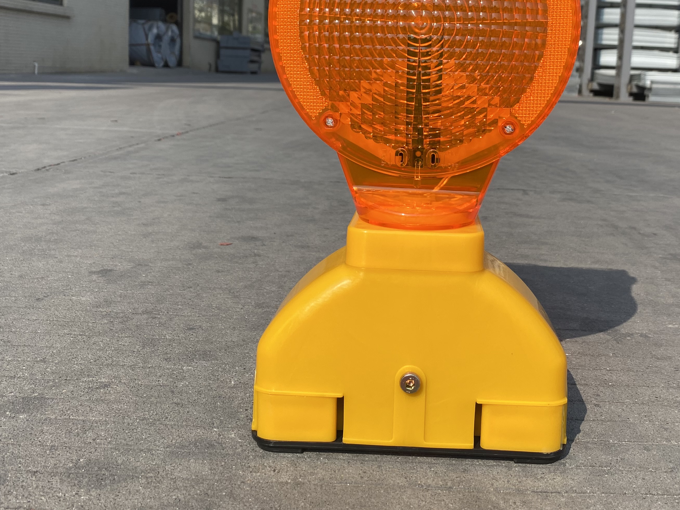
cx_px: 407
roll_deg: -2.0
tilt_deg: -5.6
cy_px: 153
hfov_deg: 46.5
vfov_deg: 35.5
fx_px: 786
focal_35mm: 40
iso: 32
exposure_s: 1/2817
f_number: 1.8
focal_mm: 4.25
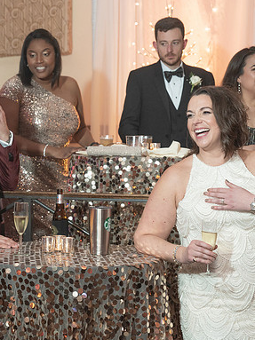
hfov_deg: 17.7
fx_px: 816
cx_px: 62
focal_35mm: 83
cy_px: 154
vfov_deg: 23.6
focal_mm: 52
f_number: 4
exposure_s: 1/125
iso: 2000
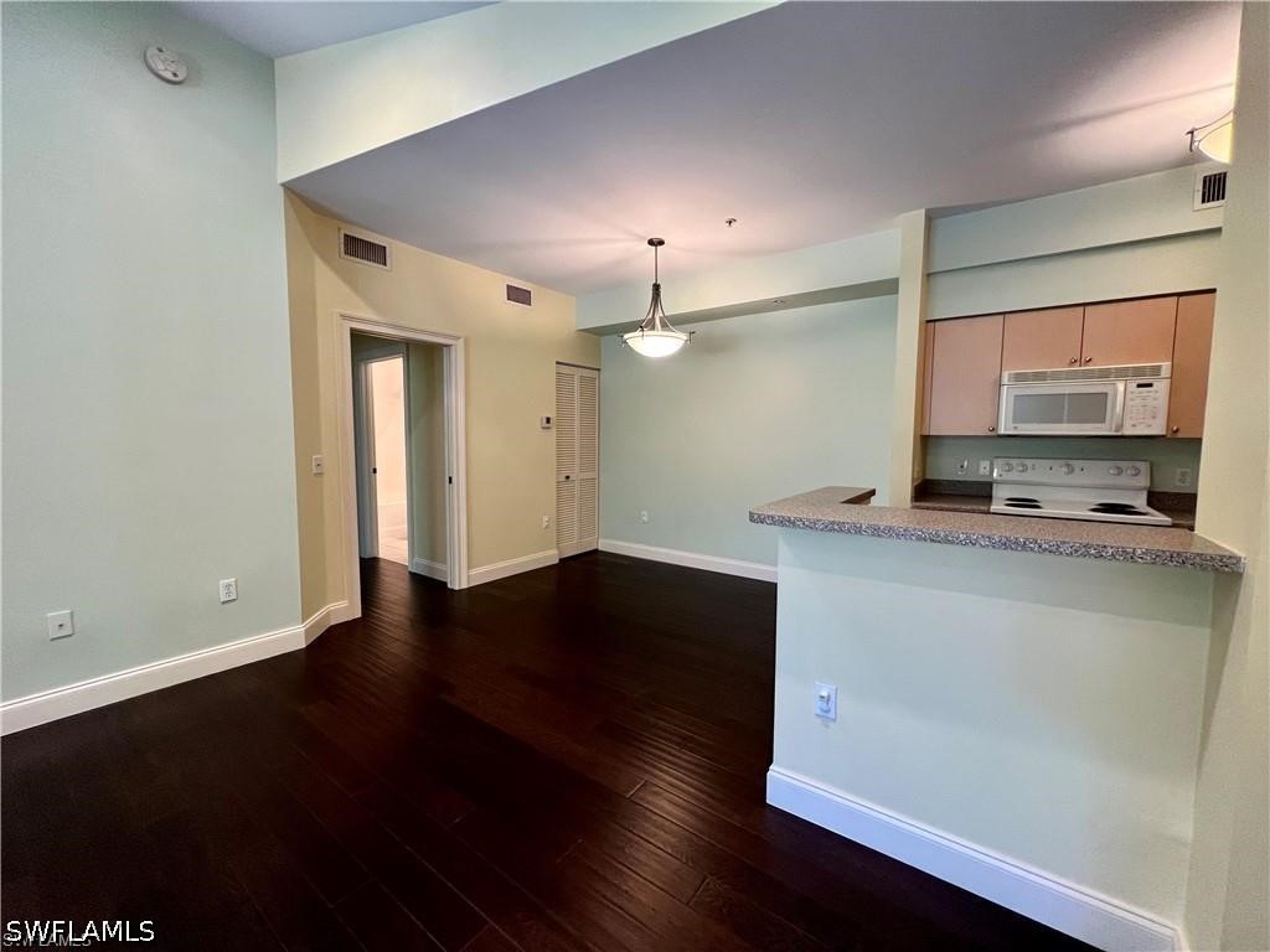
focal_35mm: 13
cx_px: 635
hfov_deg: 106.2
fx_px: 477
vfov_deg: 89.9
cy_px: 476
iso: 320
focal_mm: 1.57
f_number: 1.8
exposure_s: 1/60
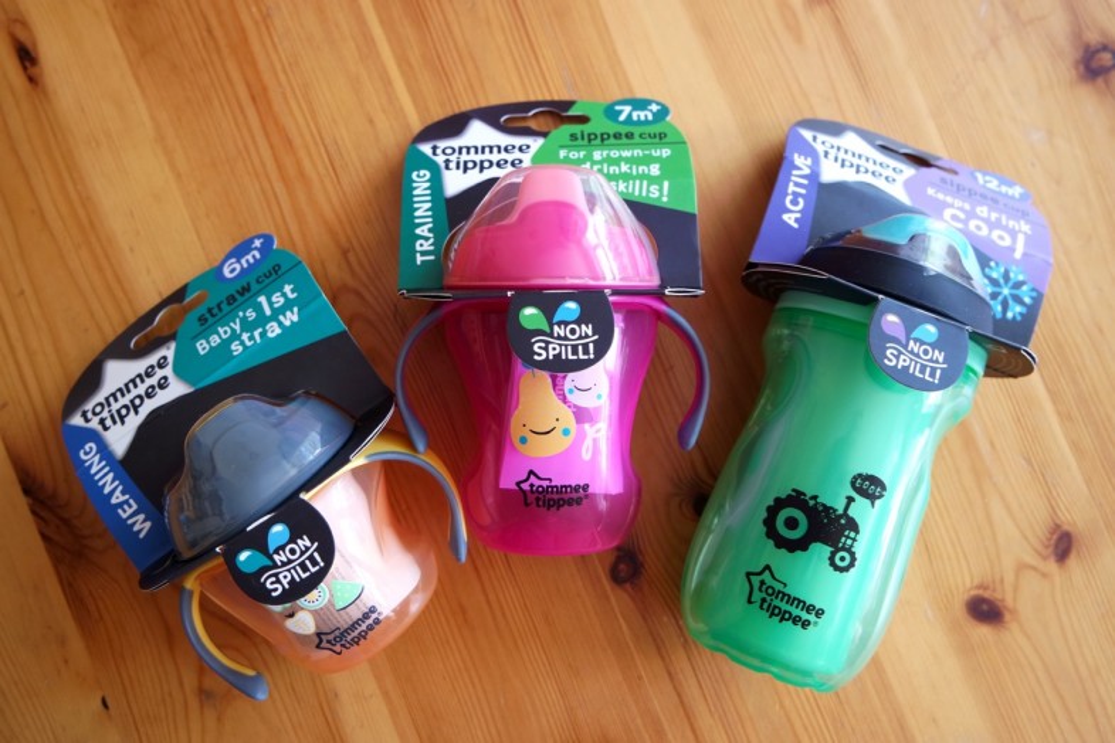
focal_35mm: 32
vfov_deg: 41.1
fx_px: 991
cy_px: 372
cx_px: 558
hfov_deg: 58.7
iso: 200
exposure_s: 1/60
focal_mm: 21
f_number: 4
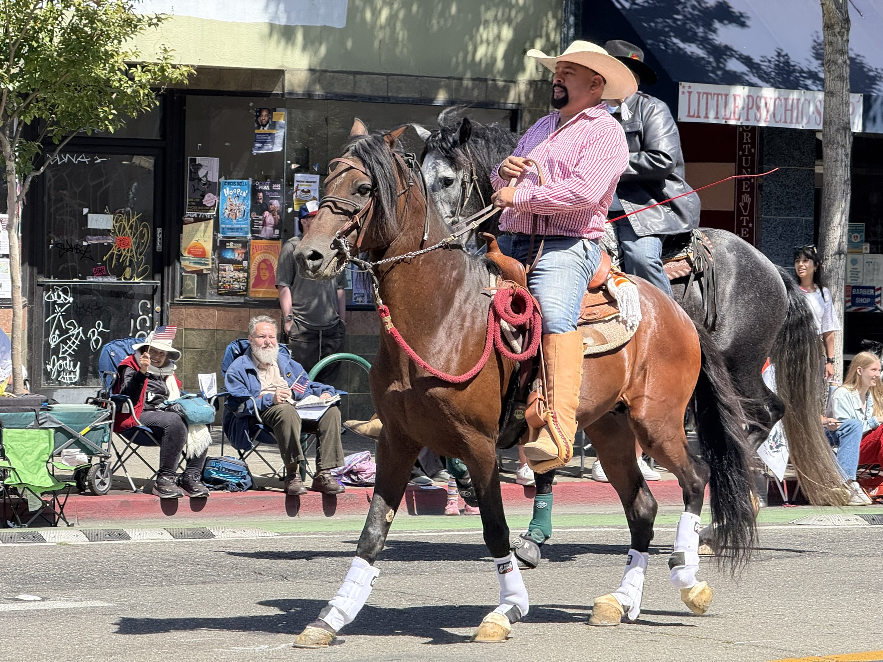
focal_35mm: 120
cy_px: 331
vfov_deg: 12.3
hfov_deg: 16.4
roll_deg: -1.3
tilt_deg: -0.7
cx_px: 442
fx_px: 3061
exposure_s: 1/668
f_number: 2.8
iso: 64
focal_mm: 15.66
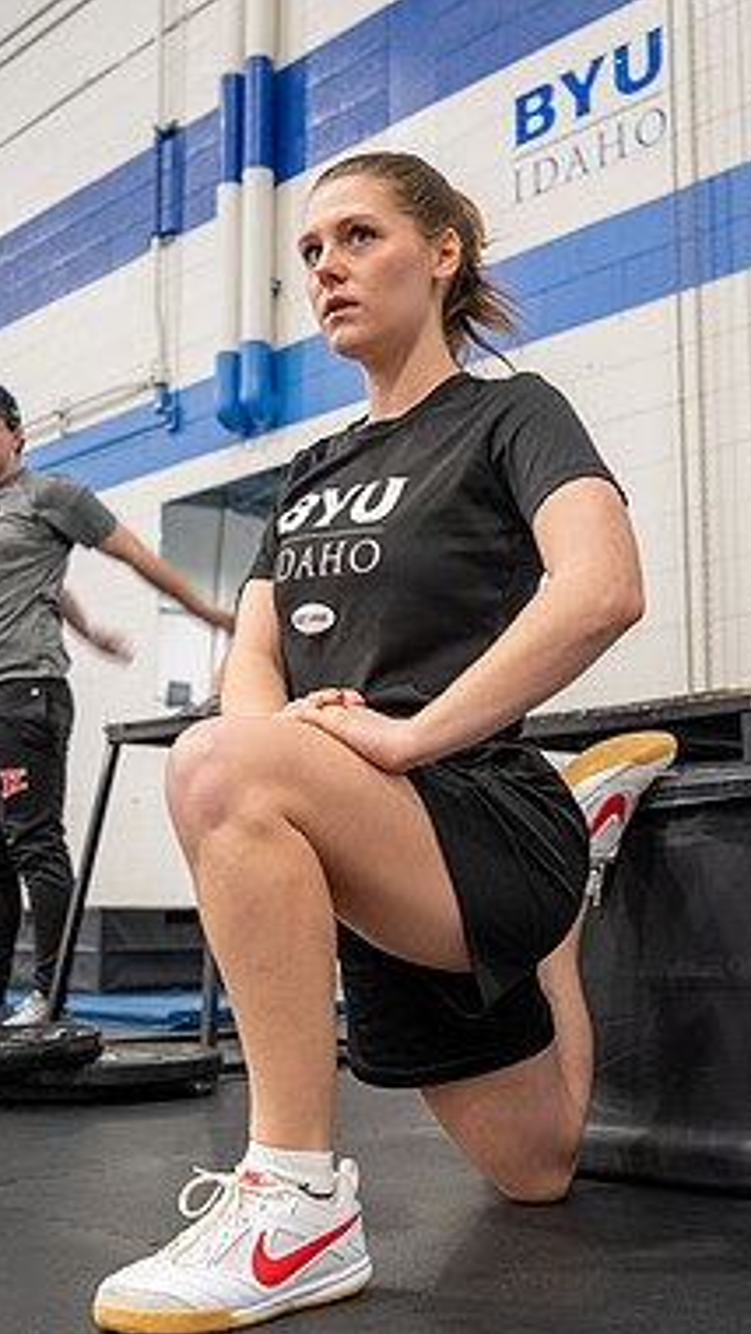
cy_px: 678
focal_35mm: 44
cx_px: 408
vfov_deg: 46.4
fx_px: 1556
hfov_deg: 27.1
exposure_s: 1/60
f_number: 2.8
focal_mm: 24
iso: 1000
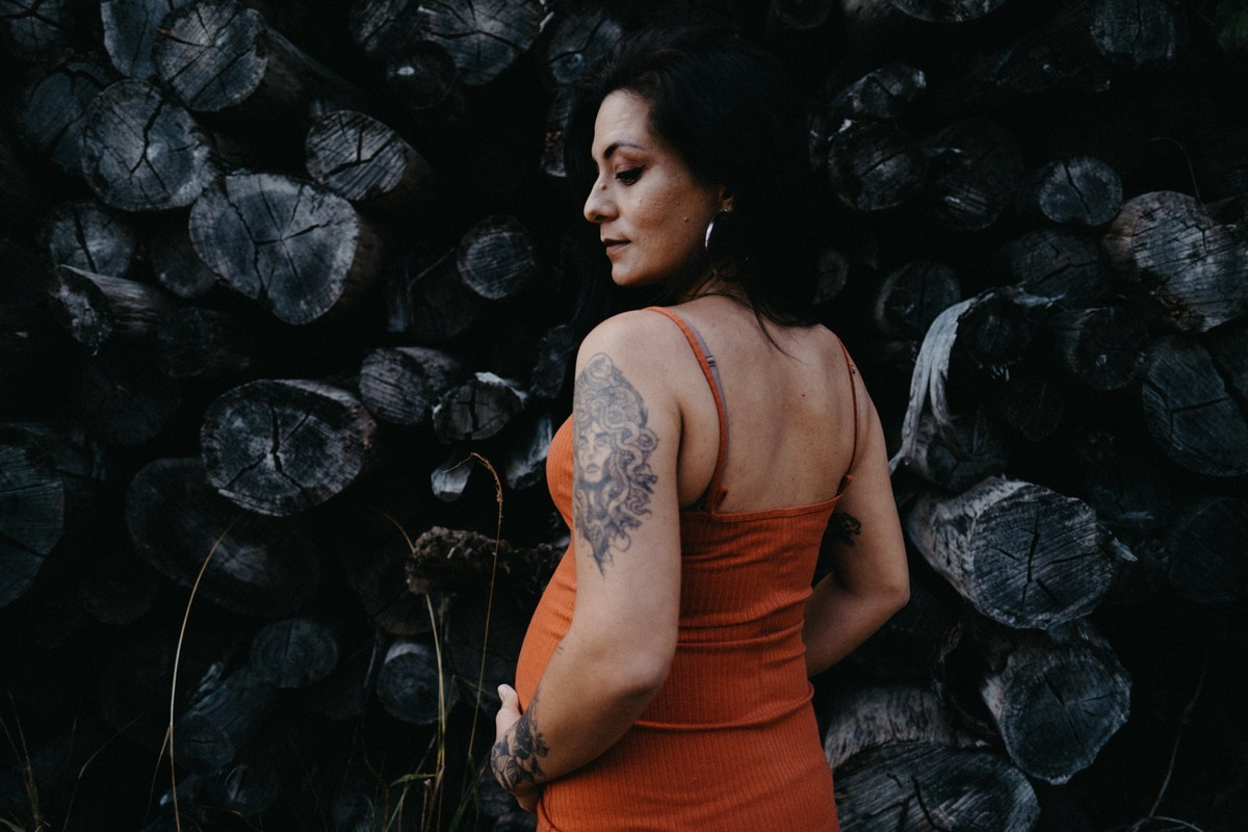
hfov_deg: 71.3
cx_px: 624
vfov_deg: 51.1
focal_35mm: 25
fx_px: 870
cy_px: 425
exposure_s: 1/2000
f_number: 1.4
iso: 250
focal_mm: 16
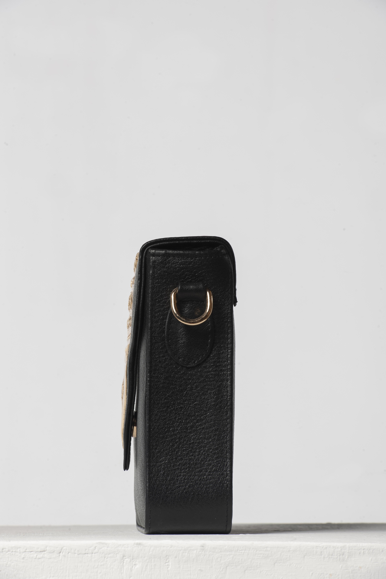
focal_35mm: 200
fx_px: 3216
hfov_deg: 6.9
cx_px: 193
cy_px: 290
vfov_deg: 10.3
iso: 100
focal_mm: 200
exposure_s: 1/160
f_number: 16
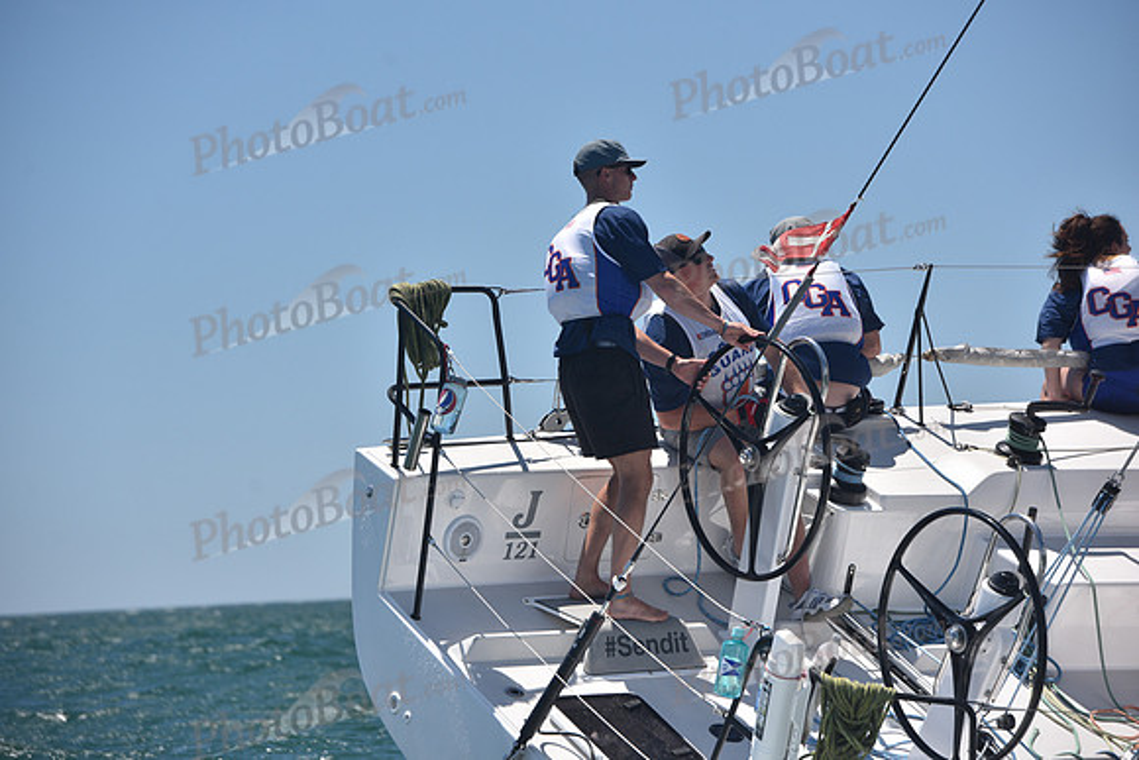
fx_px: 5538
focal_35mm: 175
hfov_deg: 11.7
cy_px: 380
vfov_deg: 7.9
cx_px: 570
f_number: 6.3
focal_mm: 175
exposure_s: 1/800
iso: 320
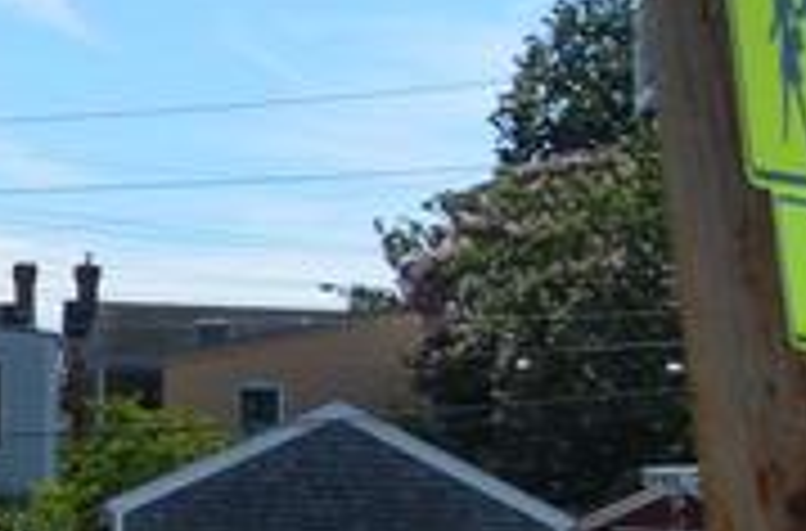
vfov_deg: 7.9
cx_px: -1247
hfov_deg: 10.1
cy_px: 58
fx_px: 3837
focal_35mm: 172
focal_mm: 20
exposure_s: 1/250
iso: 100
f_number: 8
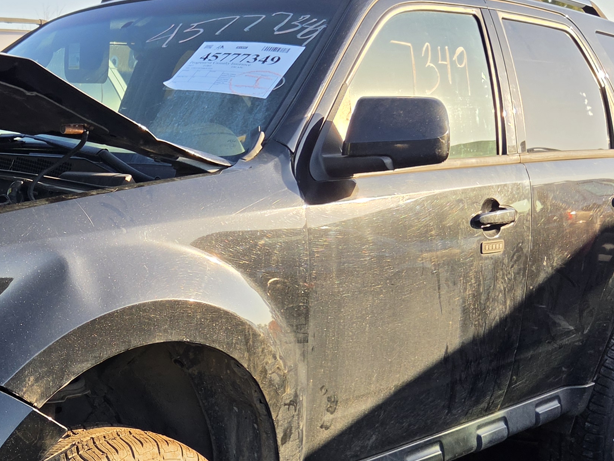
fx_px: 993
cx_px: 98
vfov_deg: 25.8
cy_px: 345
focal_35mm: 56
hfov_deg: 33.1
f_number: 1.8
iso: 80
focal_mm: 5.4
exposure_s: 1/1941
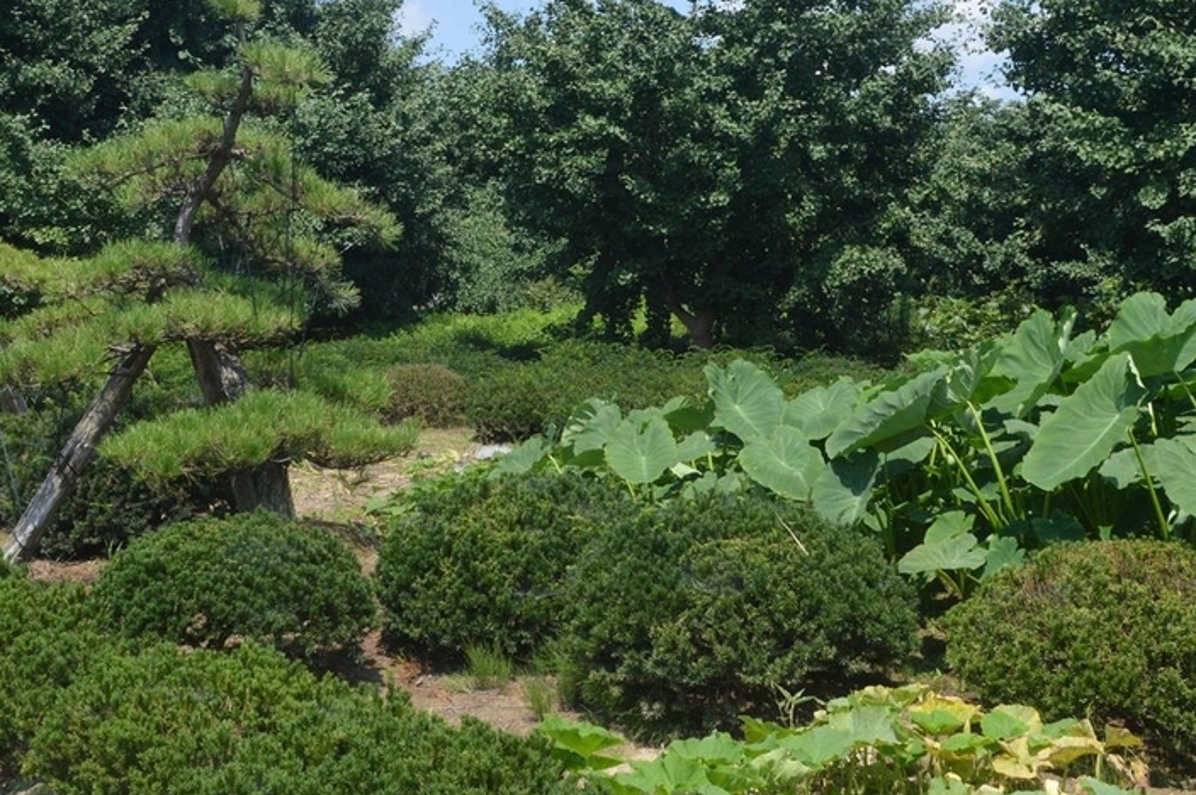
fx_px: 1527
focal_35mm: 46
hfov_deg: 42.8
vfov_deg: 28.9
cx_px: 574
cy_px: 226
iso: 400
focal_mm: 18
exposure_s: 1/400
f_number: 10
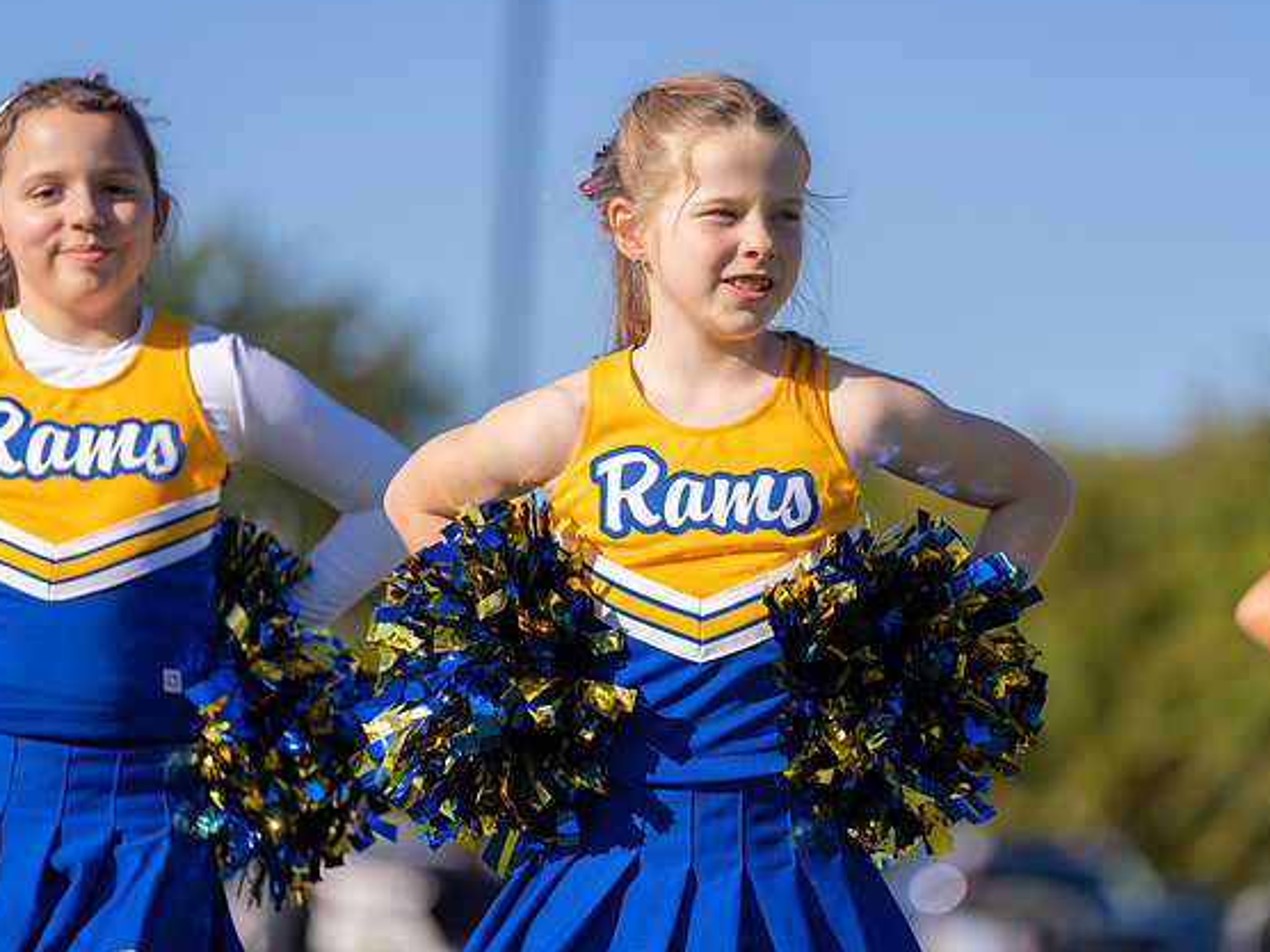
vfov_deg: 7.2
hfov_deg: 9.6
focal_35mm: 205
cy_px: 449
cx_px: 749
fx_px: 7521
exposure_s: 1/1600
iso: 100
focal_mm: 163
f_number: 2.8
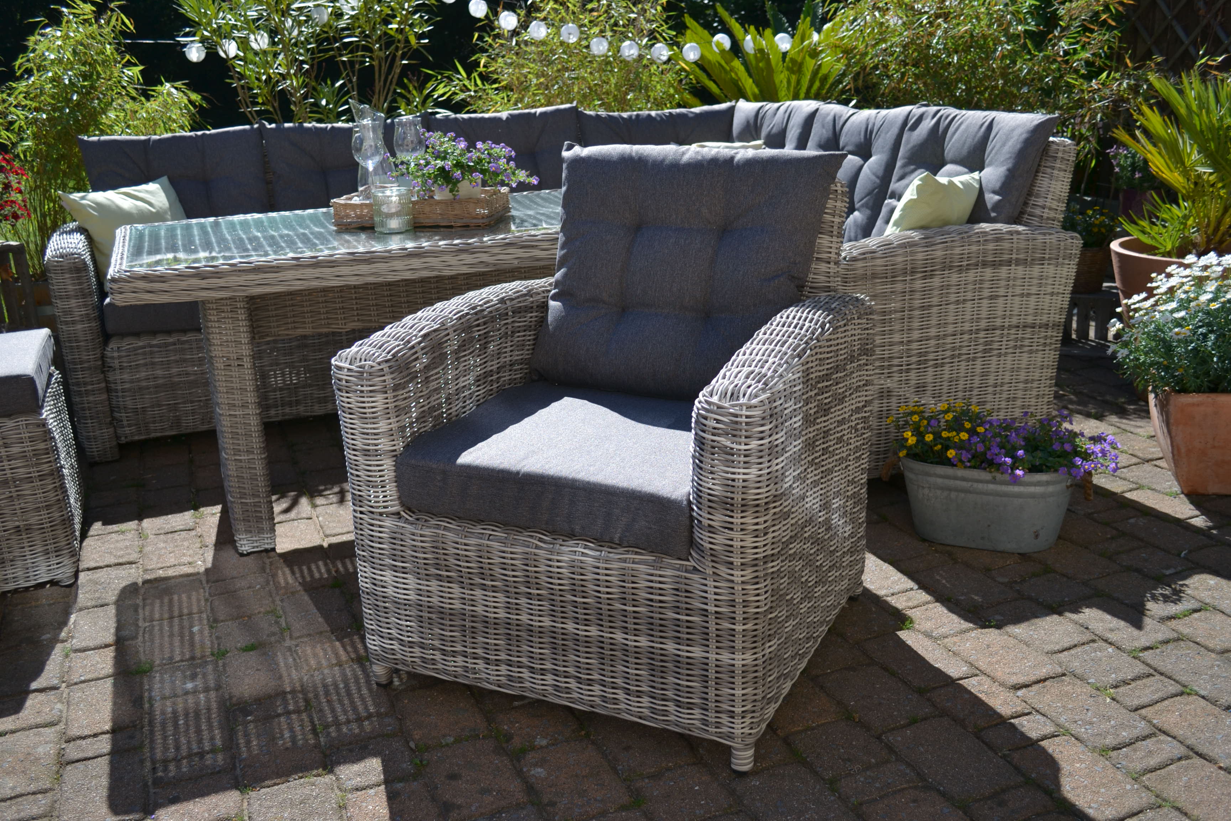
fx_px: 1128
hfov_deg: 57.2
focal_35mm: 33
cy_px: 410
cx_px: 616
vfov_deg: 40.0
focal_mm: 22
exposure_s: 1/640
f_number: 4
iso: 100
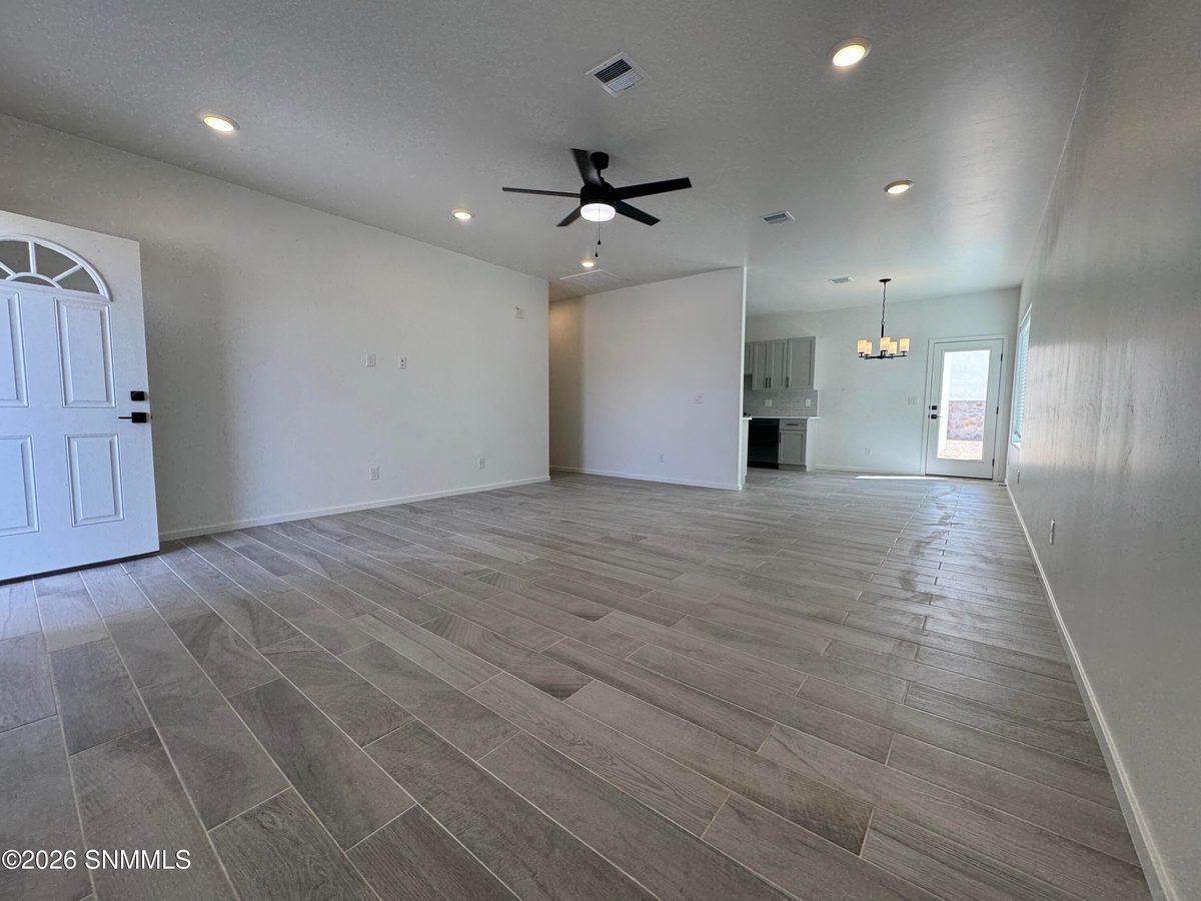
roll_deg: +0.3
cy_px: 450
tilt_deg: -5.6
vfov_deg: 85.7
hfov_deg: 102.1
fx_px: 486
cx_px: 600
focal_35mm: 14
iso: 50
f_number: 2.2
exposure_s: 1/120
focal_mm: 2.22
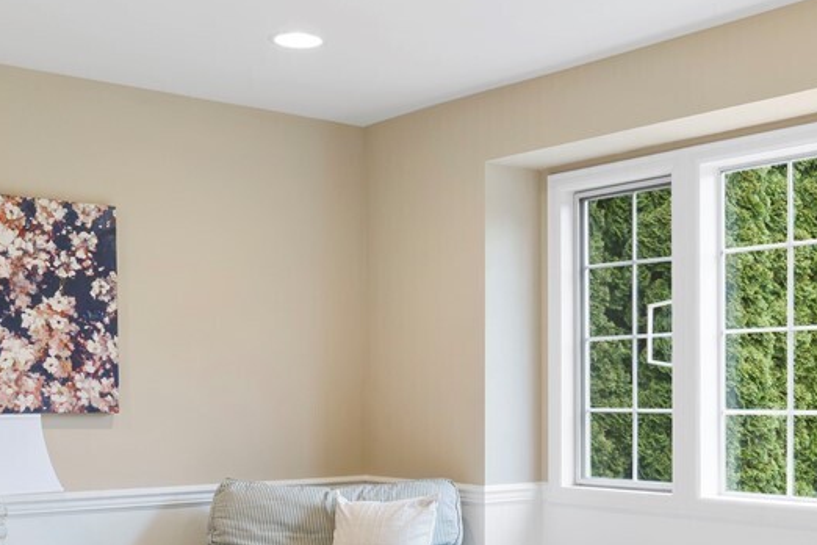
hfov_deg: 38.1
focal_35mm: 52
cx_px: 486
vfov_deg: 25.8
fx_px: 1180
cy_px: 388
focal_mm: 16
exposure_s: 1/2.5
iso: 125
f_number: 8
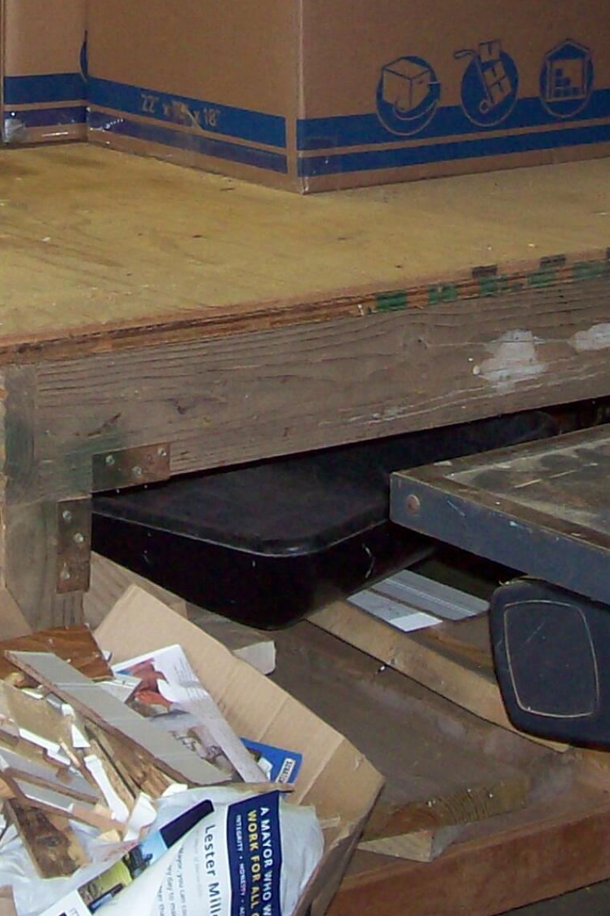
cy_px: 26
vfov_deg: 19.9
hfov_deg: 13.5
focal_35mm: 100
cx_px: 33
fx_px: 2543
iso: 80
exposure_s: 1/64
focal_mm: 6
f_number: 2.7
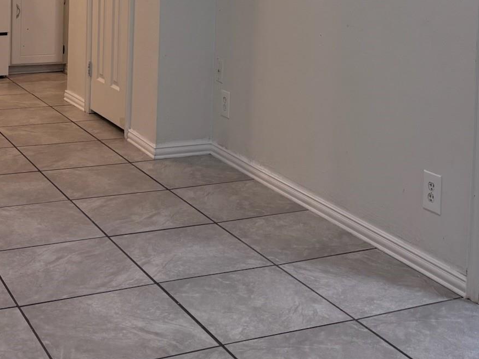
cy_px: -20
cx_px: 192
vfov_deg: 22.8
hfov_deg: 31.6
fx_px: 844
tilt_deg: -2.9
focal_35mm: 61
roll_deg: -1.9
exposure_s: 1/60
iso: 80
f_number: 1.6
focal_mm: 5.96
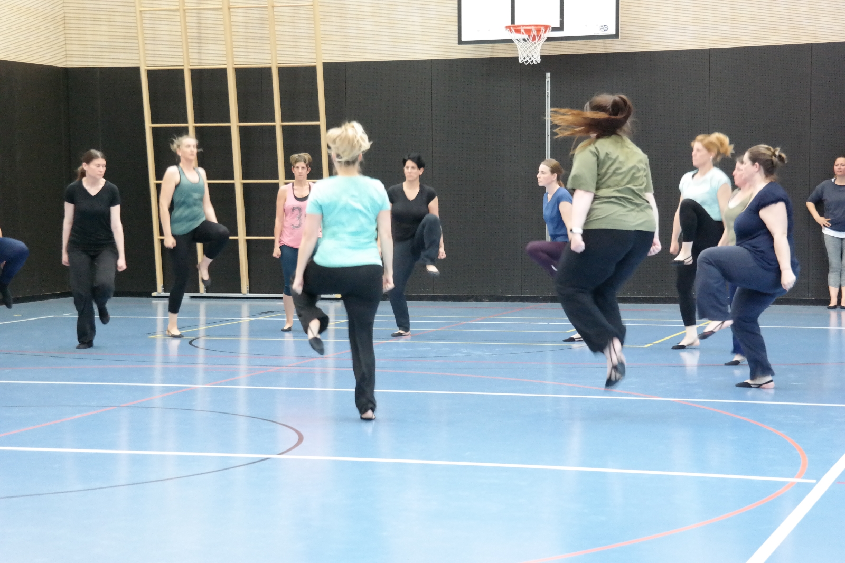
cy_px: 282
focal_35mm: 84
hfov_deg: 24.2
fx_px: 1971
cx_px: 422
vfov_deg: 16.3
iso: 3200
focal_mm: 55
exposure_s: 1/60
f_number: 6.3
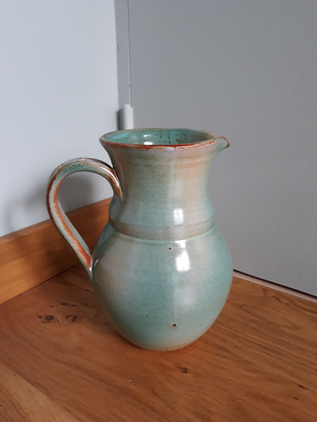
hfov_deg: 51.4
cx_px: 158
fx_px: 330
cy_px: 211
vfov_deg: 65.3
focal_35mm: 27
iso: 80
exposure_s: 1/50
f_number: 1.7
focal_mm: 3.71
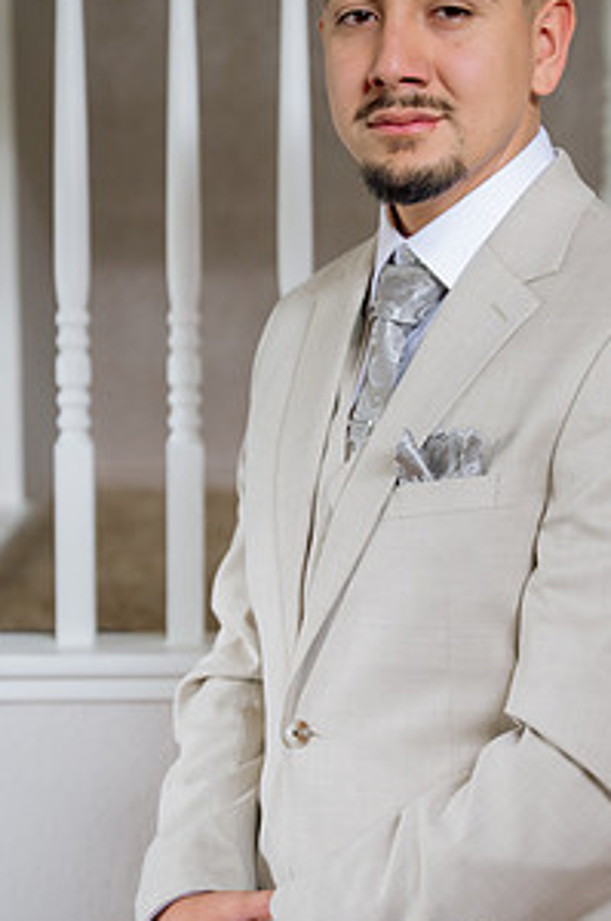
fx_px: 2682
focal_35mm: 105
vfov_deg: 19.5
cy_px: 476
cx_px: 422
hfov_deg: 13.0
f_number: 3.2
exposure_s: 1/100
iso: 1250
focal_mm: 70
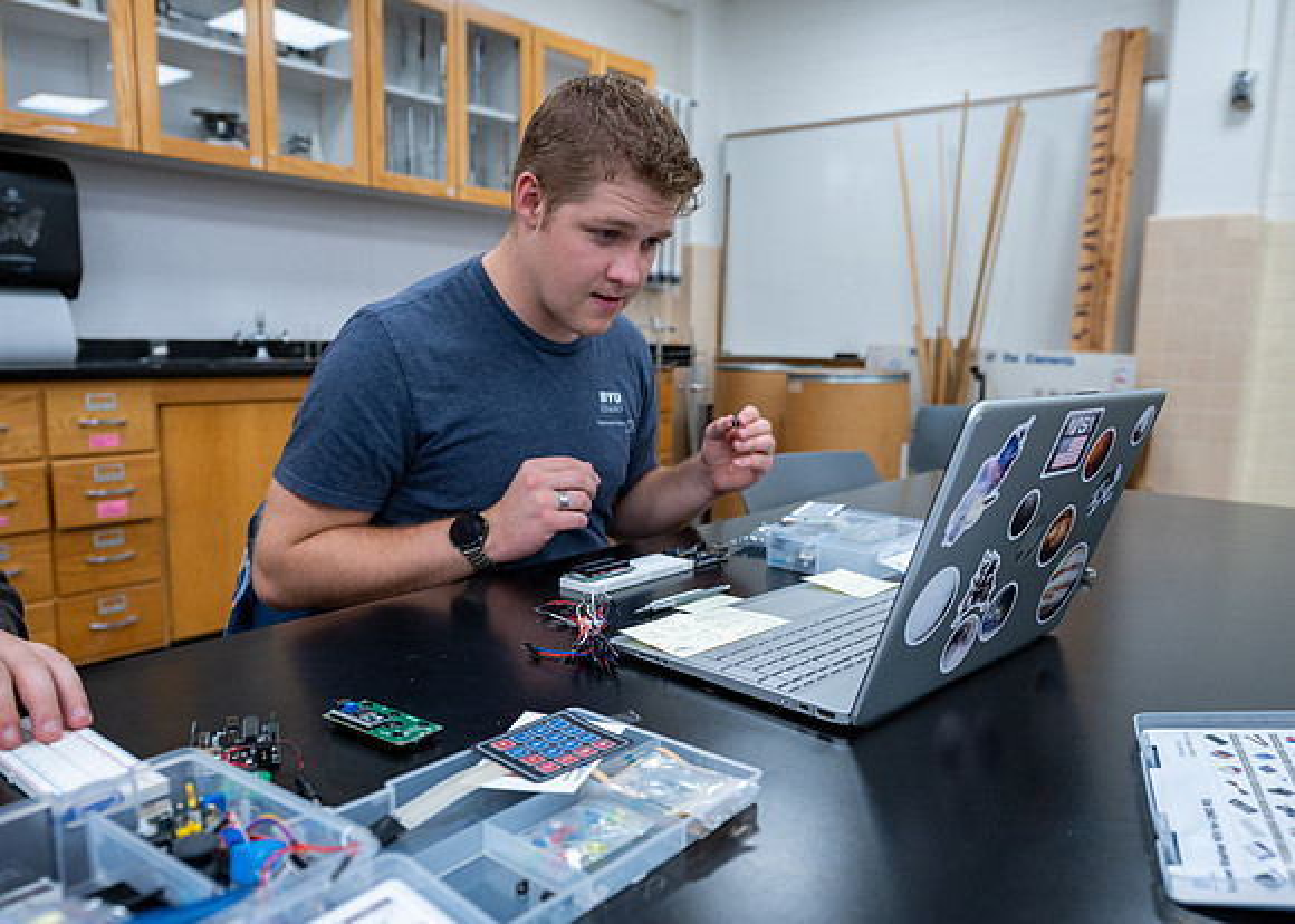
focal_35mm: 27
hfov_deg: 65.9
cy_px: 498
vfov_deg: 49.6
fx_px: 998
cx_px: 647
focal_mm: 24
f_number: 3.5
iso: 500
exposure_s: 1/160
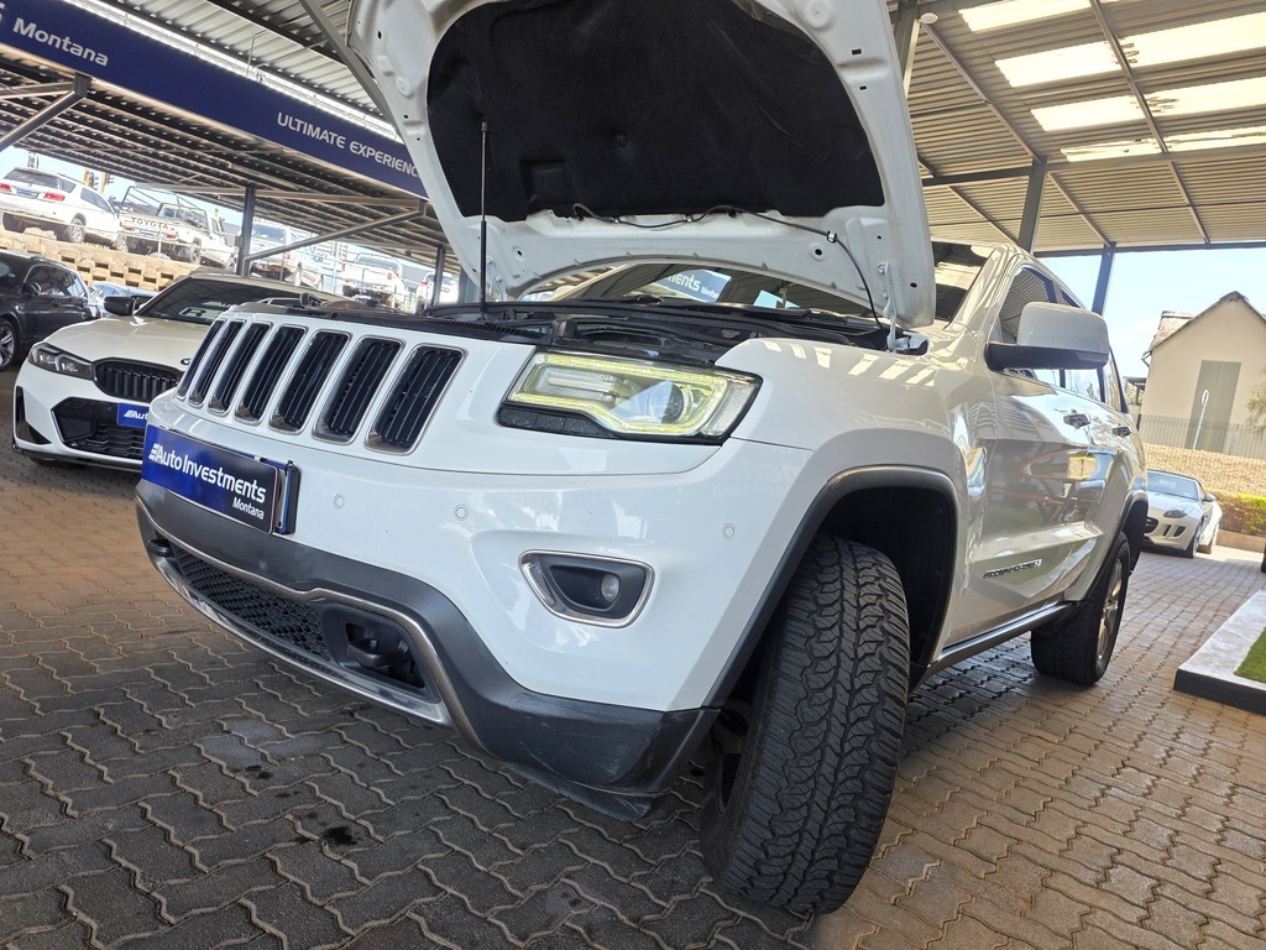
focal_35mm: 23
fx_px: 841
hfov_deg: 73.9
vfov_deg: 58.9
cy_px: 475
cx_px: 633
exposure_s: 1/180
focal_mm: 6.25
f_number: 1.7
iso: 40
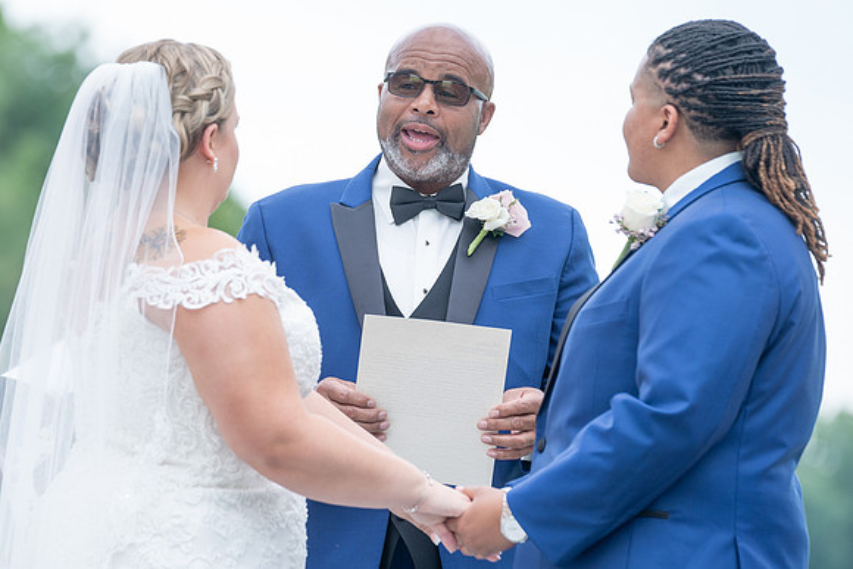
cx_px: 291
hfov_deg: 6.9
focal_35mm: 297
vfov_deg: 4.6
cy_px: 270
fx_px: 7027
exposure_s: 1/200
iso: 160
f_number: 4
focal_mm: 187
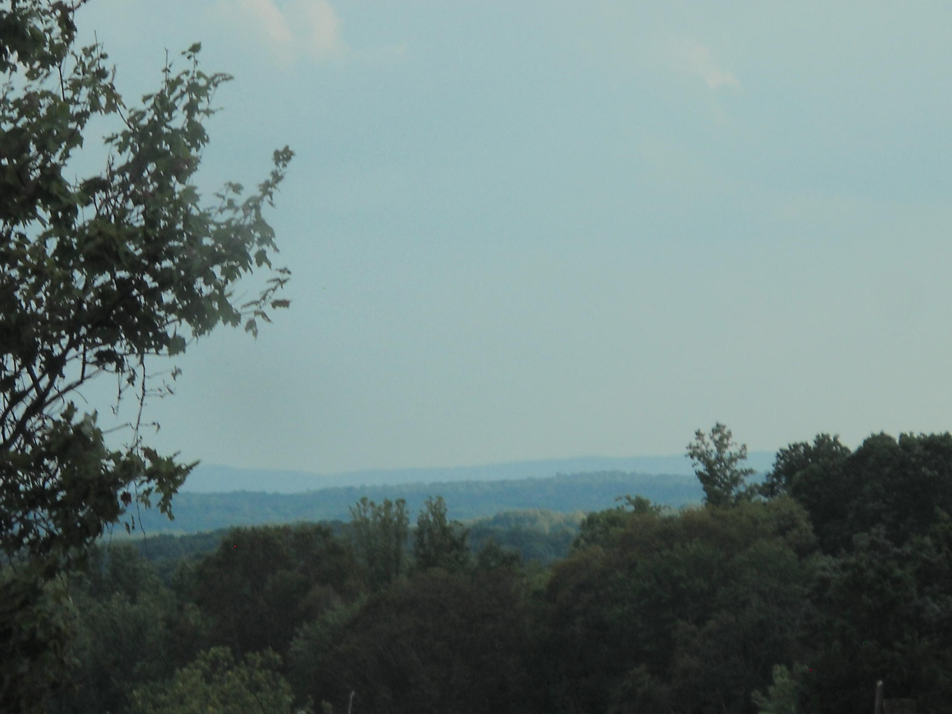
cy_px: 451
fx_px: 5391
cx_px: 538
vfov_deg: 7.6
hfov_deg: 10.1
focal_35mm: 196
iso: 70
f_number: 6.7
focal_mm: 24.03
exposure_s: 1/125
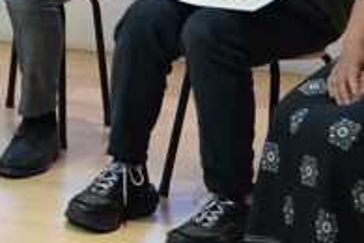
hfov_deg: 12.1
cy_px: -183
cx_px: -284
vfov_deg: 8.4
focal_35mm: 157
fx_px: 1587
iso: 1000
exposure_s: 1/160
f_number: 4
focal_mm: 34
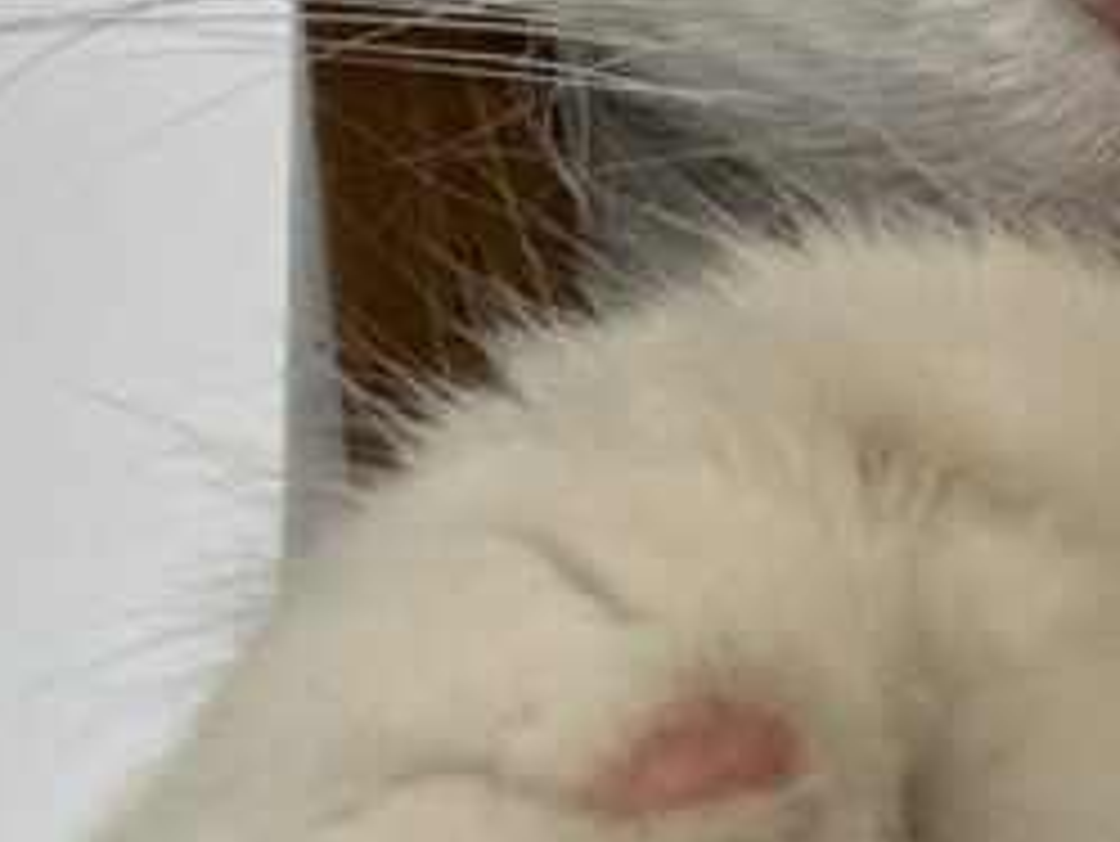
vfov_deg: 4.6
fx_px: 10261
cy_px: -738
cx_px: 1062
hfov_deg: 6.2
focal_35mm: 317
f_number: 2.8
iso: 200
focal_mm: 9
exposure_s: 1/120
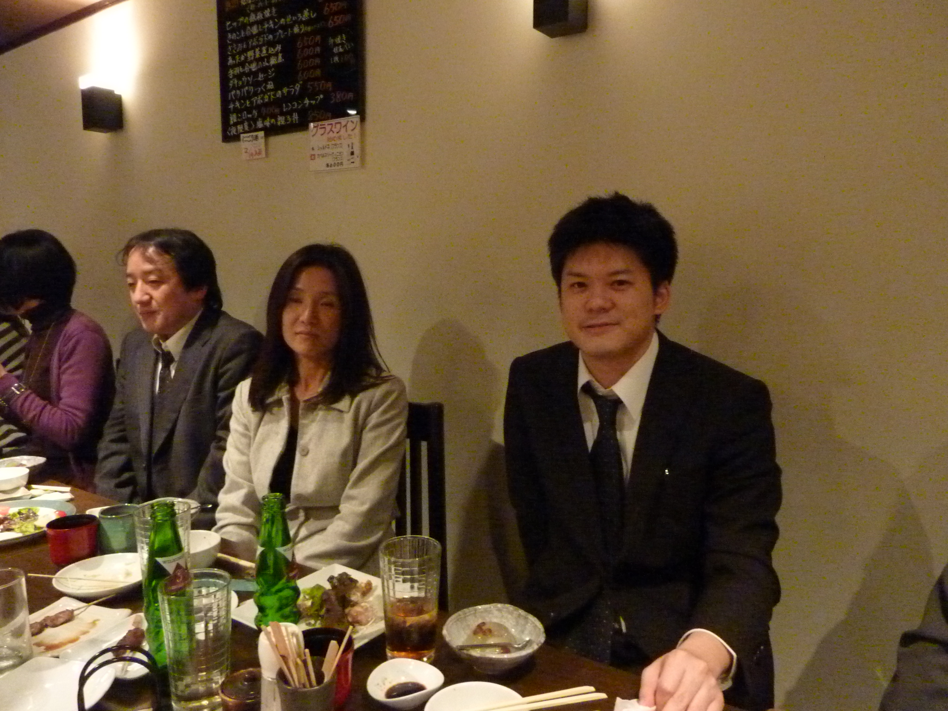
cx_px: 474
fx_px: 685
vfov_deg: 54.9
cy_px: 356
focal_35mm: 25
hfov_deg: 69.4
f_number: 3.3
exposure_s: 1/8
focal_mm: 4.1
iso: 1000
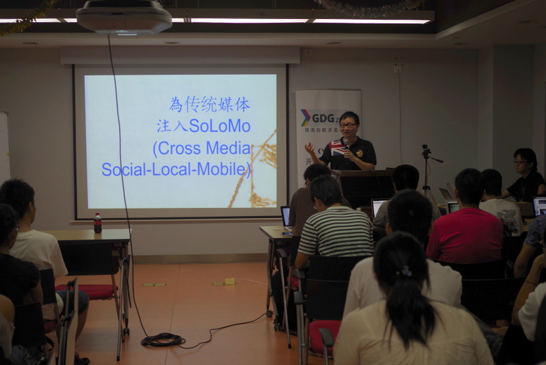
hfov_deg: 38.2
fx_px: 789
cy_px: 182
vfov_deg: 26.0
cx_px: 273
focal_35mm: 52
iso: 100
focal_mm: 35
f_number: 2.4
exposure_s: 1/100
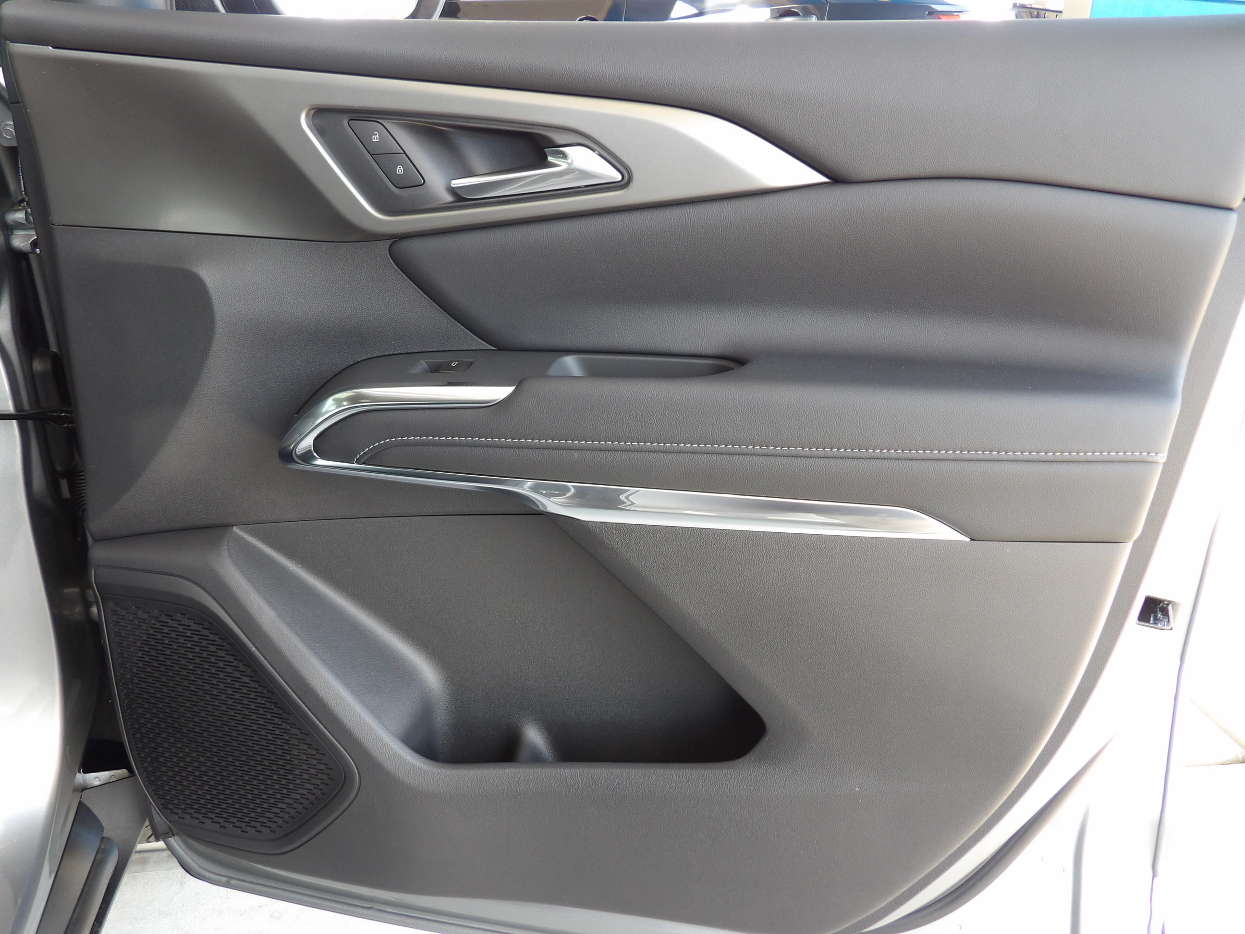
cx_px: 622
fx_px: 1187
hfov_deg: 55.4
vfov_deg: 42.9
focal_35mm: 33
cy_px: 467
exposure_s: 1/33
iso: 122
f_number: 3.6
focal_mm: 5.9
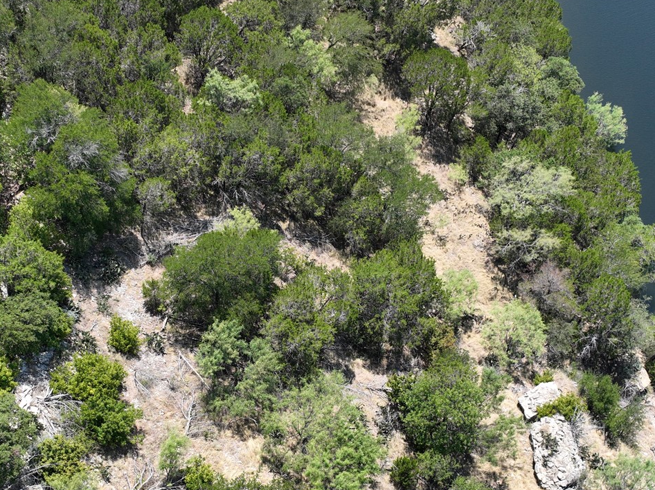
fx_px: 983
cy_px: 389
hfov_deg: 36.8
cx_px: 292
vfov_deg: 27.5
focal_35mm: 52
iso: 100
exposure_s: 1/1250
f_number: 2.8
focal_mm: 12.29
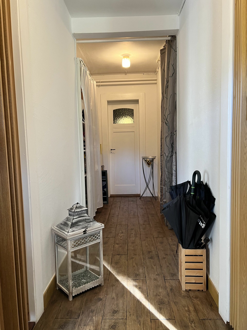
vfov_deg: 67.3
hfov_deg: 53.1
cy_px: 165
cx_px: 124
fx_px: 247
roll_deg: +1.6
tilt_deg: -3.8
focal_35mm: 26
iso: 100
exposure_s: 1/50
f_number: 1.5
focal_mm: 5.7
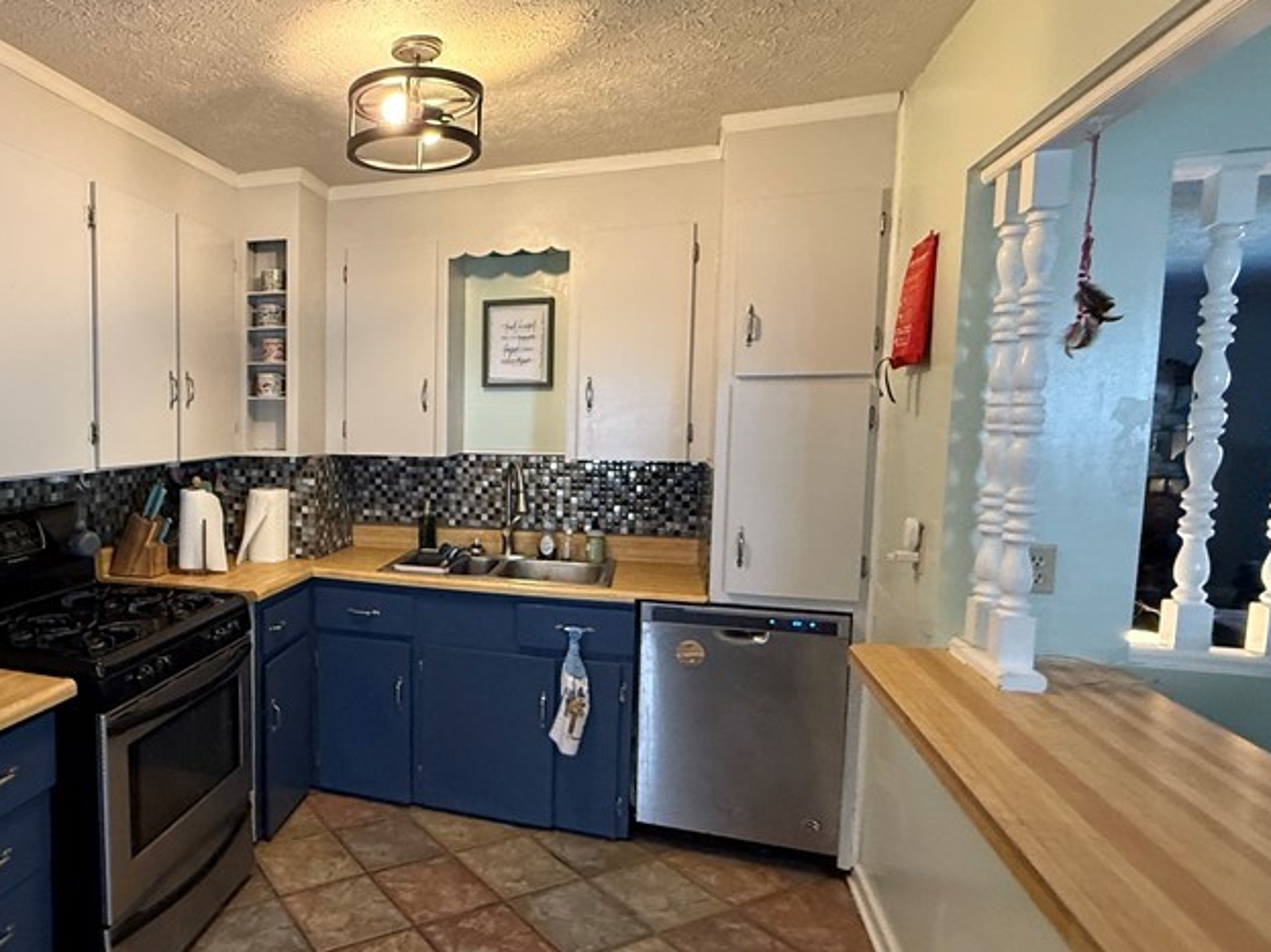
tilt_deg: -4.7
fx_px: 844
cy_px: 485
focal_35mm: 23
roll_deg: -0.3
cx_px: 341
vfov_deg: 58.9
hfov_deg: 69.7
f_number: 2.2
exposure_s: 1/60
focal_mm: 2.22
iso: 500
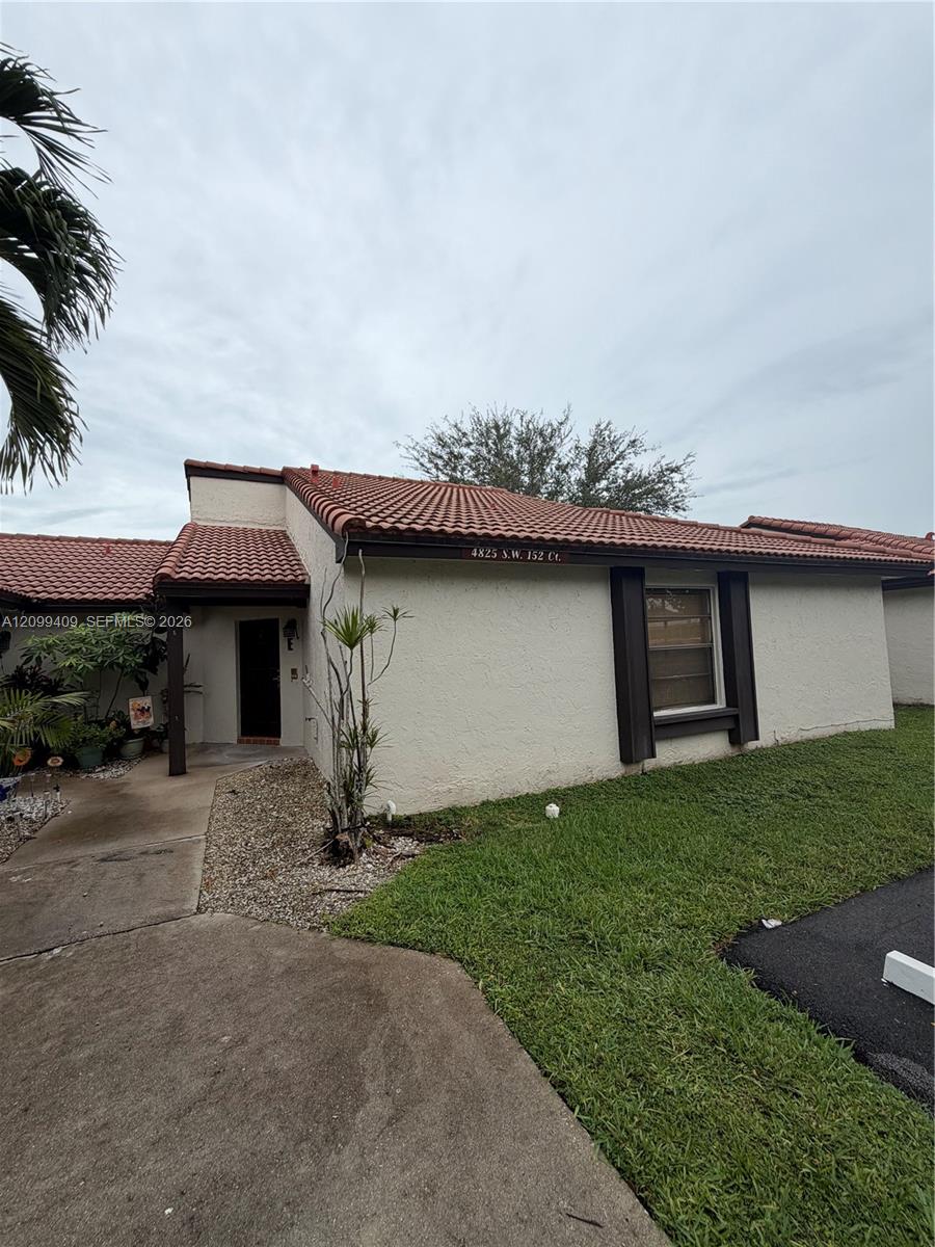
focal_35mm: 14
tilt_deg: +2.4
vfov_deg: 102.1
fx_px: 504
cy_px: 624
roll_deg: +2.2
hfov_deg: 85.7
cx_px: 468
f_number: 2.2
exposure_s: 1/770
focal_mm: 2.22
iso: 25
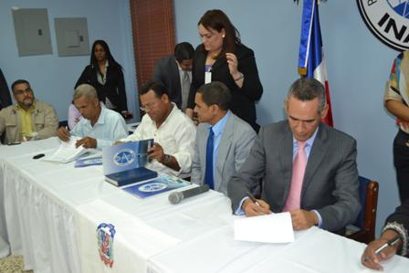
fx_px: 409
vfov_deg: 36.9
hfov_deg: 53.1
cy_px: 136
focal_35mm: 36
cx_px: 204
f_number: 4
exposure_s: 1/60
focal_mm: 24
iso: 560
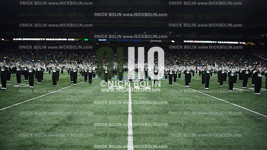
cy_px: 70
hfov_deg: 71.9
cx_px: 130
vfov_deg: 44.4
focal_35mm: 26
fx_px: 184
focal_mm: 24
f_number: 2.8
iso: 1250
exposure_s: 1/1250
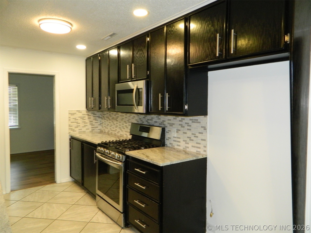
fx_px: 225
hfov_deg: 69.4
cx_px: 156
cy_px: 116
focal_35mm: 25
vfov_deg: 54.9
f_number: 3.1
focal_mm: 4.5
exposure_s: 1/30
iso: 360
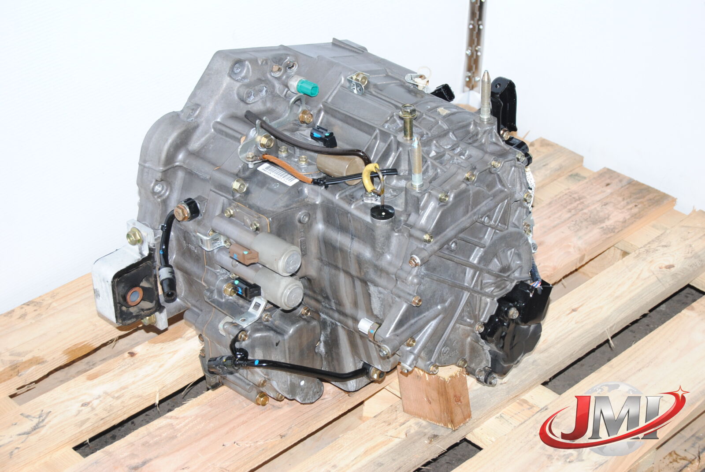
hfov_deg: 27.0
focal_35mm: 75
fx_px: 1470
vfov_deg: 18.2
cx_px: 352
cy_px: 236
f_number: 5.6
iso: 400
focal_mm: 50
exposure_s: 1/200
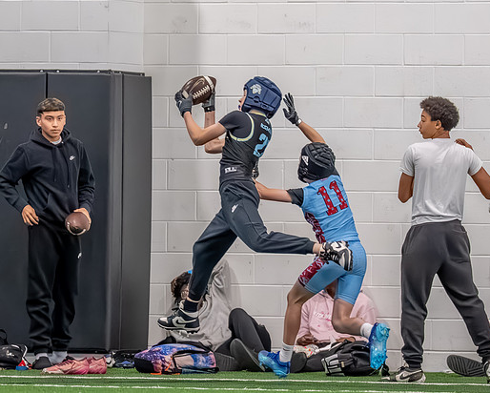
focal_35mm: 586
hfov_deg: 3.3
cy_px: 165
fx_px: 8505
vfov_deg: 2.6
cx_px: 241
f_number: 2.8
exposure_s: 1/1000
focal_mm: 200
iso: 6400
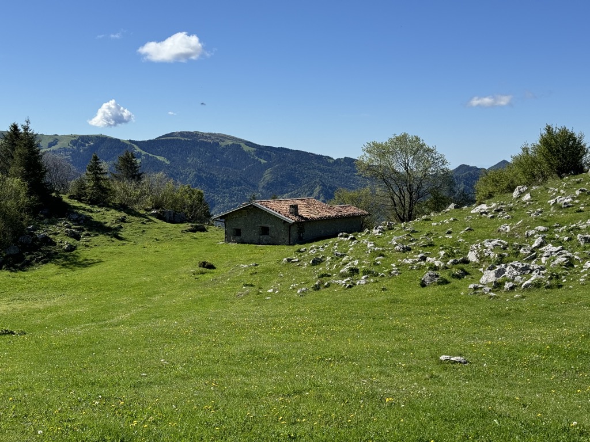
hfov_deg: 39.7
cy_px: 221
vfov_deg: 30.3
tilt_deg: -4.9
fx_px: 818
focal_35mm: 48
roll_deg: +0.0
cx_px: 295
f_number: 1.78
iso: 64
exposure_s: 1/4310
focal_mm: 6.76
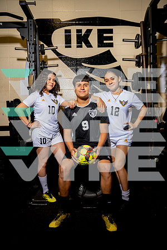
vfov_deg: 61.9
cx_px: 84
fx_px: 209
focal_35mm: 30
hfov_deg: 43.6
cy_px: 125
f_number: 4.5
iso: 100
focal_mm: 30
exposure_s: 1/250
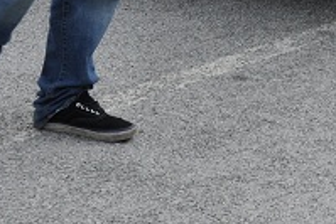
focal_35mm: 232
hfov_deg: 8.6
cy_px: -196
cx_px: 576
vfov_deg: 5.8
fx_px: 2167
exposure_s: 1/160
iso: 200
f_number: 13
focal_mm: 40
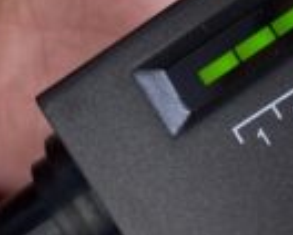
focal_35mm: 111
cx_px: 249
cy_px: 219
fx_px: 964
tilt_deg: -45.3
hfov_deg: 17.1
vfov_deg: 13.8
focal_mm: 4.25
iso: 50
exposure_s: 1/80
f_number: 1.8
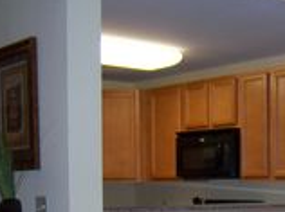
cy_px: 237
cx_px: 262
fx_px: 691
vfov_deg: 16.9
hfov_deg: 22.7
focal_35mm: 84
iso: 160
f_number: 2.8
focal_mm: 7.5
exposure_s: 1/60
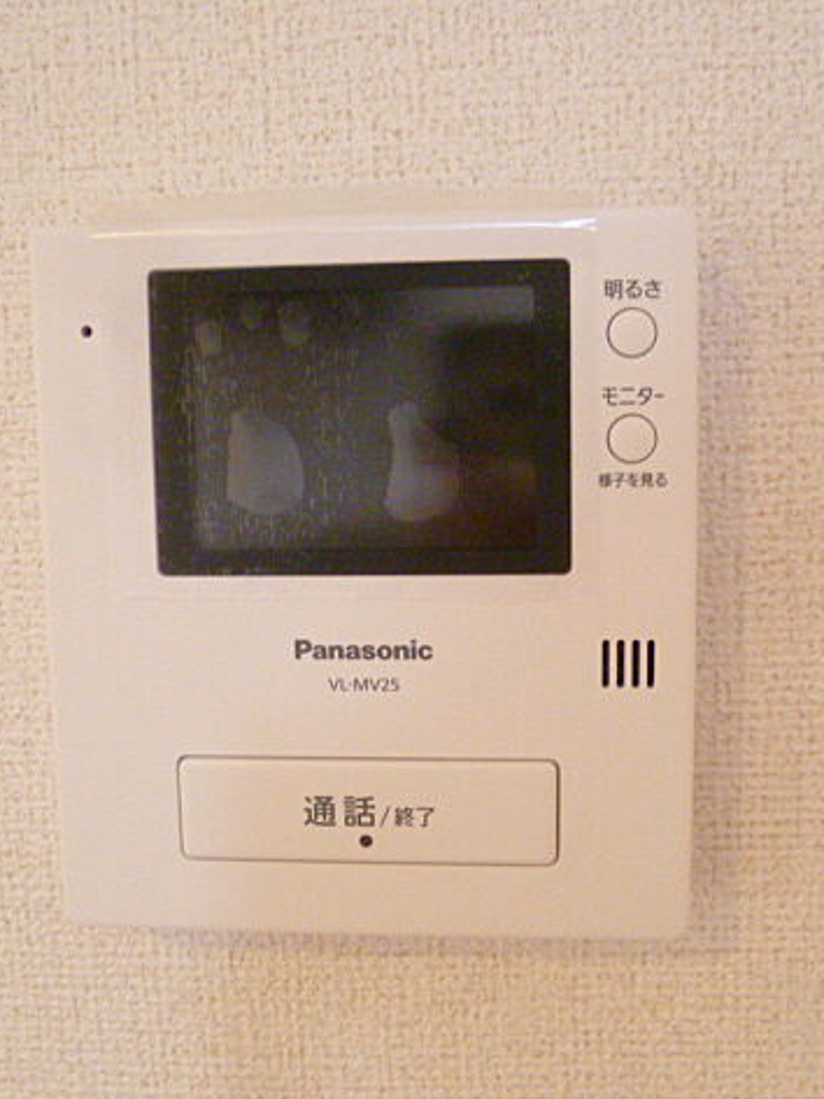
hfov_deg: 37.7
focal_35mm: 38
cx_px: 396
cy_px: 552
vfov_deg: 49.0
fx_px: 1206
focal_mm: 5
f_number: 2.8
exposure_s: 1/40
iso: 800
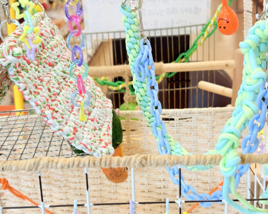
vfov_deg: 27.6
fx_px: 436
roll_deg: +5.4
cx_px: 123
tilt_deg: -20.8
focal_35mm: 55
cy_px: 107
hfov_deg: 34.1
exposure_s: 1/100
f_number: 1.6
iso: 64
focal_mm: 5.96
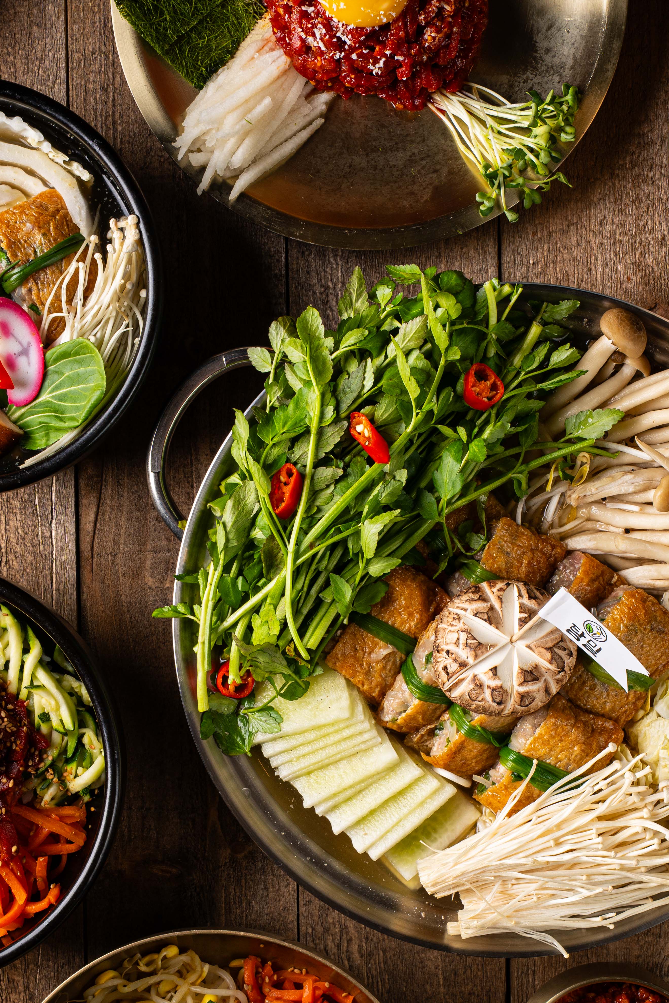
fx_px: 1951
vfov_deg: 28.7
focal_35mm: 70
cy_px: 628
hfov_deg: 19.5
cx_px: 374
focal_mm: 46
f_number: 11
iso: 250
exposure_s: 1/125
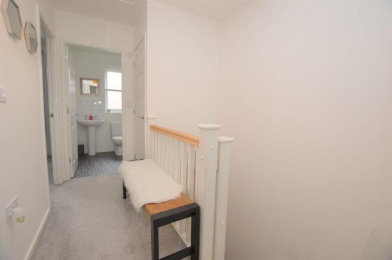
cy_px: 130
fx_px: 163
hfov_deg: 100.4
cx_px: 196
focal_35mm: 15
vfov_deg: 77.2
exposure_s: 1/20
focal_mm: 10
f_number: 4
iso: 100
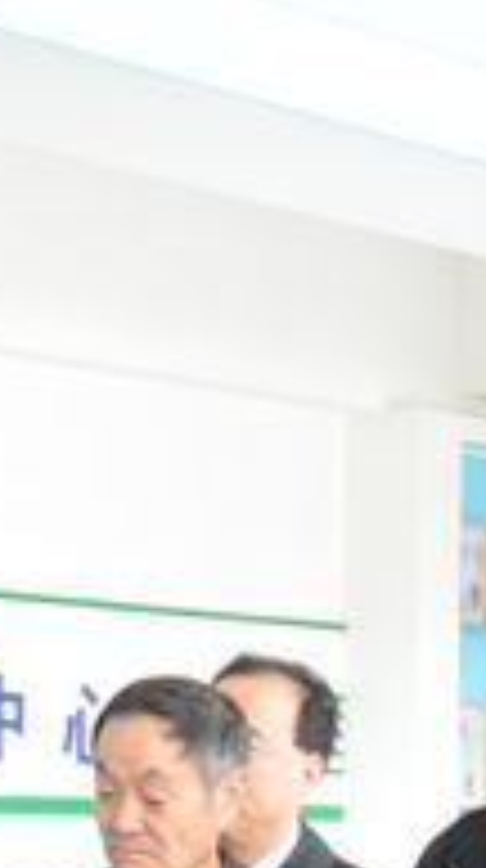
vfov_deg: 13.0
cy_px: 1048
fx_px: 3703
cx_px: 302
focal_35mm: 161
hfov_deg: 7.5
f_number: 4
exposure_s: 1/6
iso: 100
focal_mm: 22
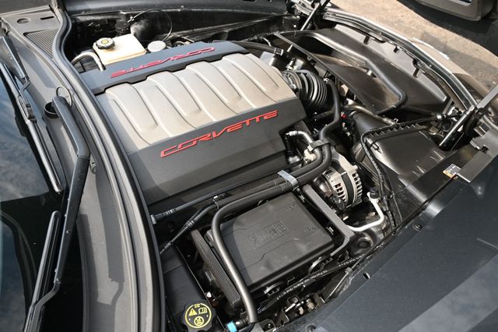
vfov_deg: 41.7
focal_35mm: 32
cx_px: 249
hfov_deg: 59.5
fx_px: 436
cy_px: 166
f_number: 4
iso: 280
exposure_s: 1/250
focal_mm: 21
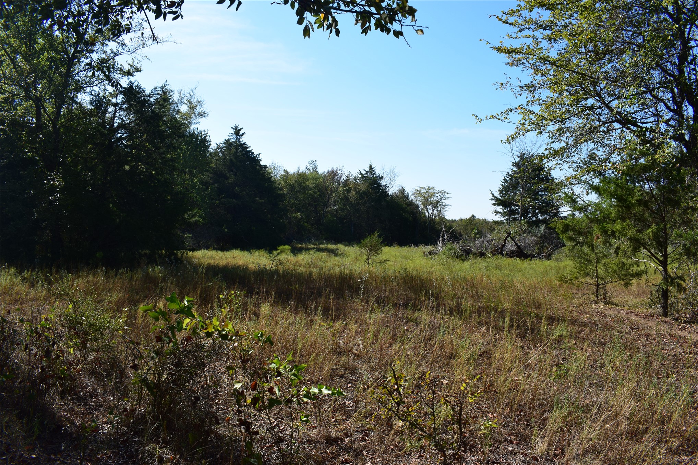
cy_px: 232
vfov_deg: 47.9
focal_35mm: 27
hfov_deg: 67.4
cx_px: 349
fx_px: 523
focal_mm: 18
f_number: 11
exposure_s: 1/400
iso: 400
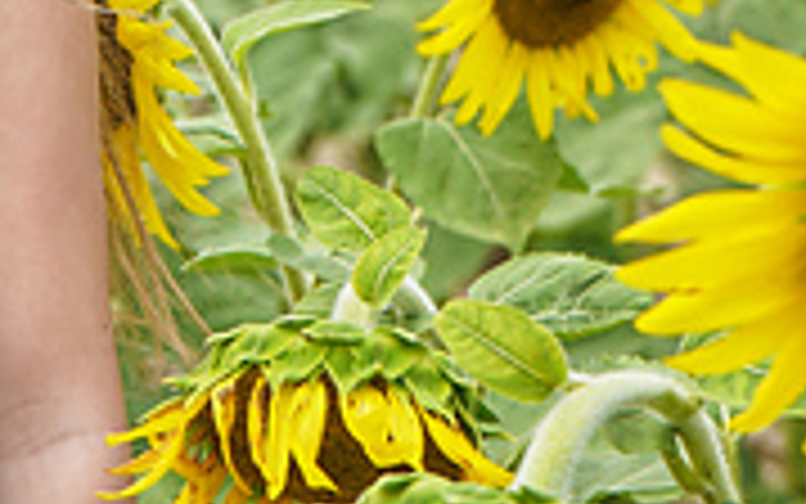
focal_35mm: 230
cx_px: 59
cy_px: -173
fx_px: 5054
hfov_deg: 9.1
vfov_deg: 5.7
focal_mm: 63
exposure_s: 1/400
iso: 100
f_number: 5.6
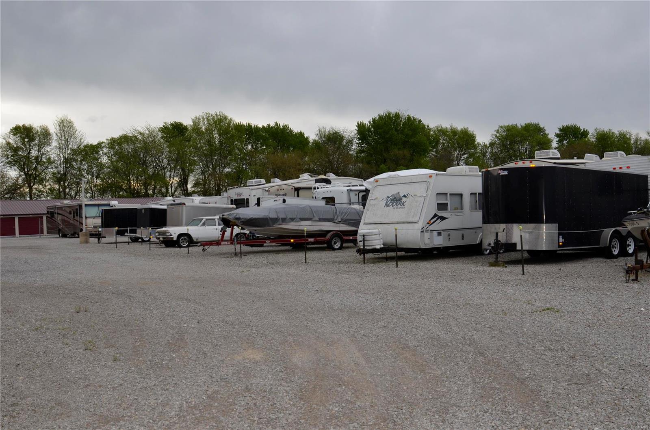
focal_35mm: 36
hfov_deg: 53.2
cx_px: 325
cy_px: 215
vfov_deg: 36.7
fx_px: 649
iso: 400
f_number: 8
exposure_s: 1/250
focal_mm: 24
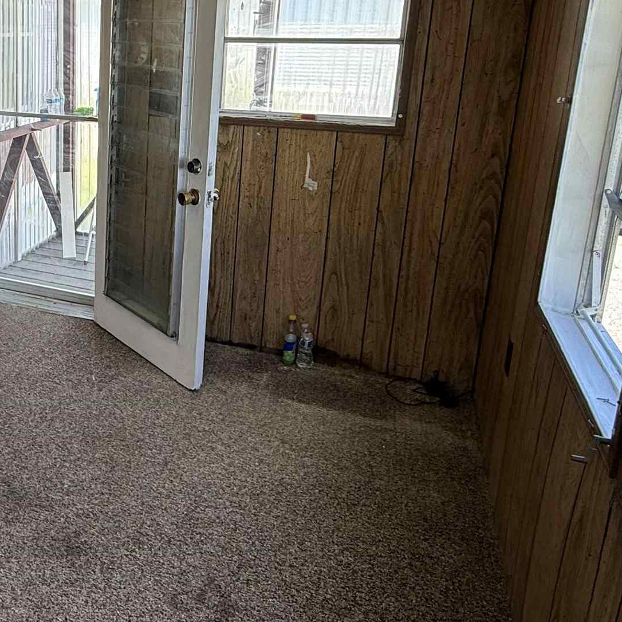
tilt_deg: -14.0
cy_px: 198
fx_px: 712
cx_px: 33
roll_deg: +0.5
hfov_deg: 42.3
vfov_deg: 46.3
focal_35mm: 35
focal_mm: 2.22
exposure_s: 1/99
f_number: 2.2
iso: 80
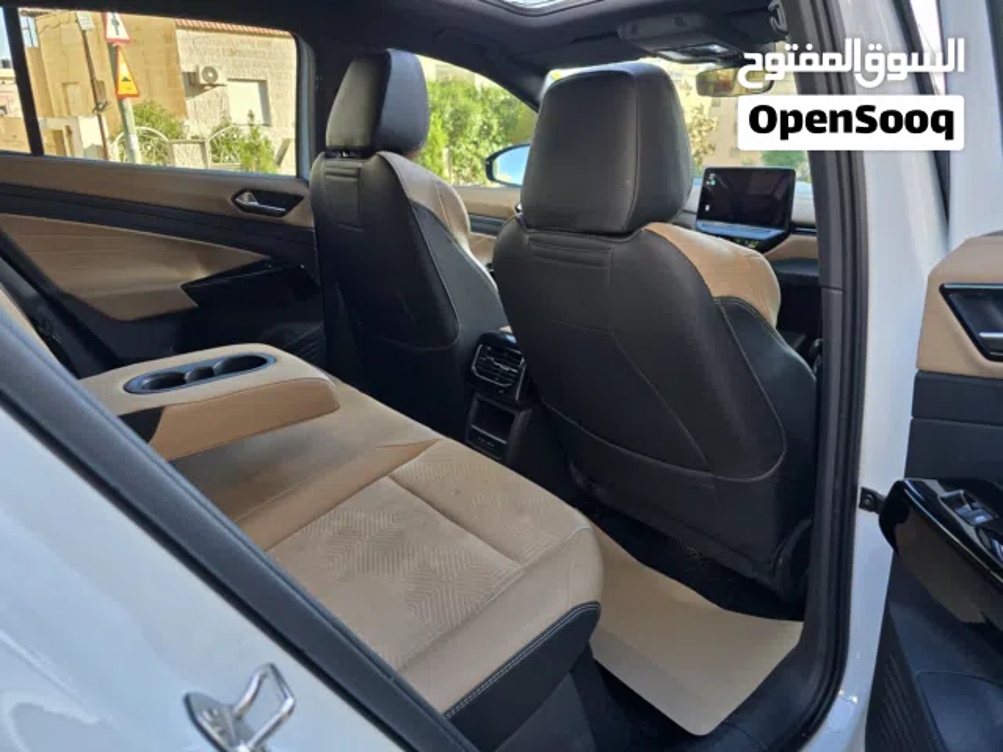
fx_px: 666
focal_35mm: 23
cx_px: 502
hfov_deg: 73.9
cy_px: 376
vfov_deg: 58.9
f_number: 1.7
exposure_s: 1/180
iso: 80
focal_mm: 6.3
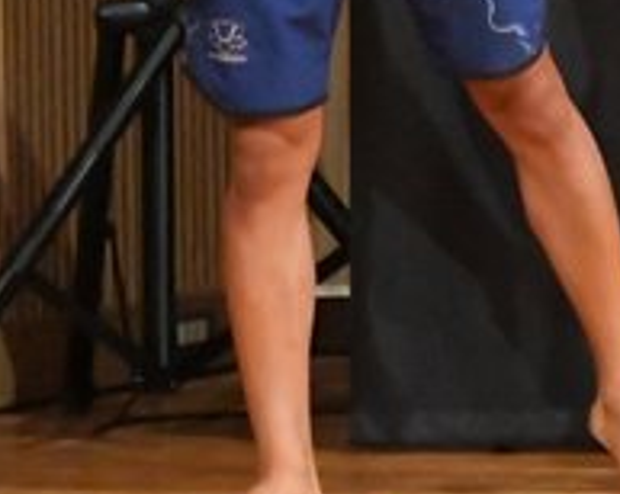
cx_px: 1132
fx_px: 19724
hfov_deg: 1.8
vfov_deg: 1.4
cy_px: -221
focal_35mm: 1076
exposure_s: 1/400
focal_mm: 190
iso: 14400
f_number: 5.6
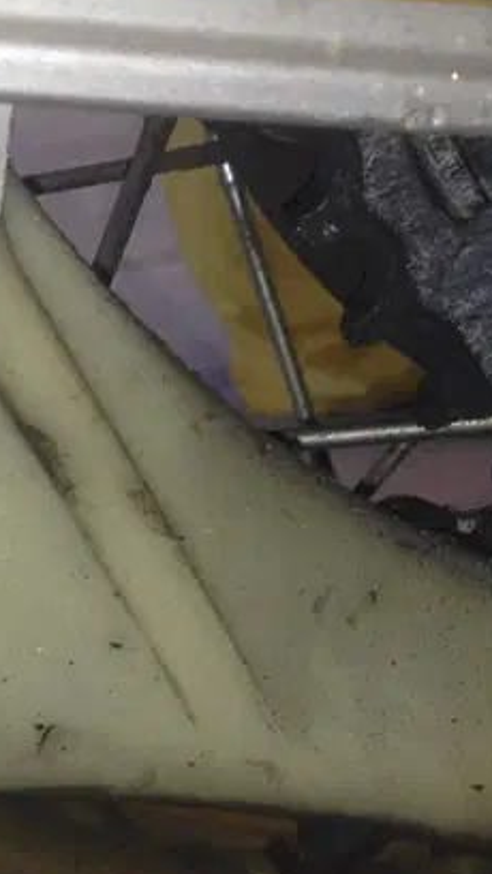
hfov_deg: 10.8
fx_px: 2598
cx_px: 212
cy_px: 566
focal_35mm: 112
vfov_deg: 19.1
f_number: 2.4
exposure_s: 1/40
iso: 50
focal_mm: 4.28
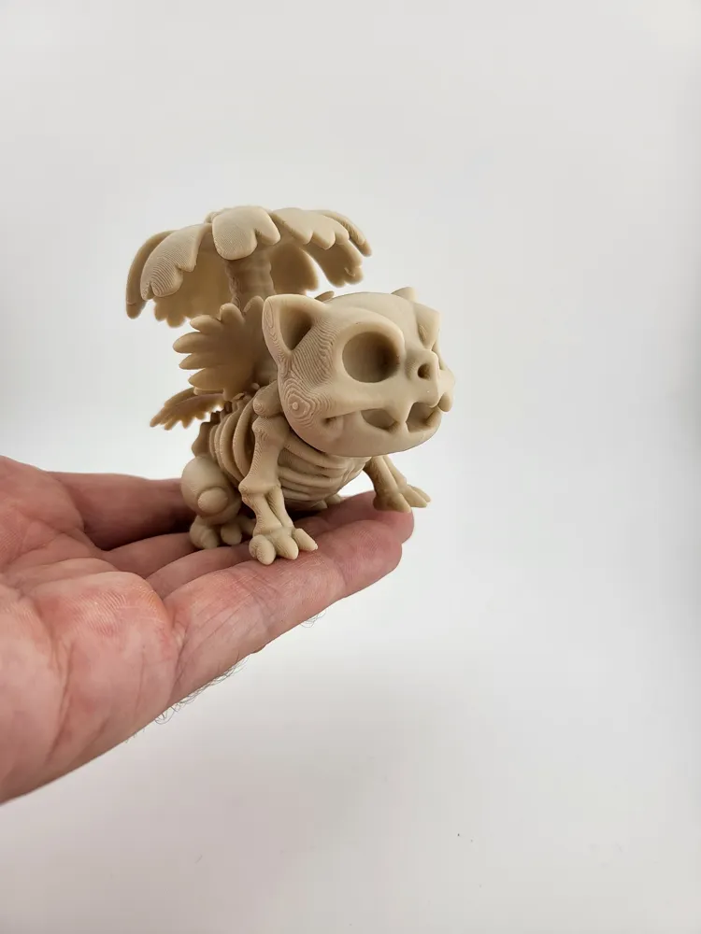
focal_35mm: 24
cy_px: 467
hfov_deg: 56.8
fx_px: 648
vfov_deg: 71.6
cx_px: 350
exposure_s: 1/296
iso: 40
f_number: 1.8
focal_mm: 5
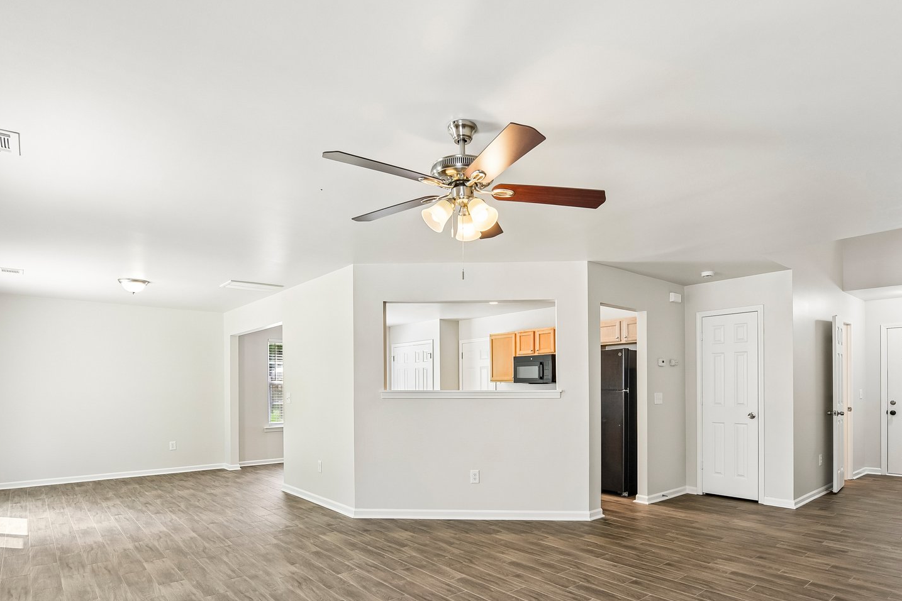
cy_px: 388
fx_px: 501
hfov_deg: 83.8
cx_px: 484
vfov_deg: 60.8
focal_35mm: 20
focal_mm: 14
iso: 200
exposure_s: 1/15
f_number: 8
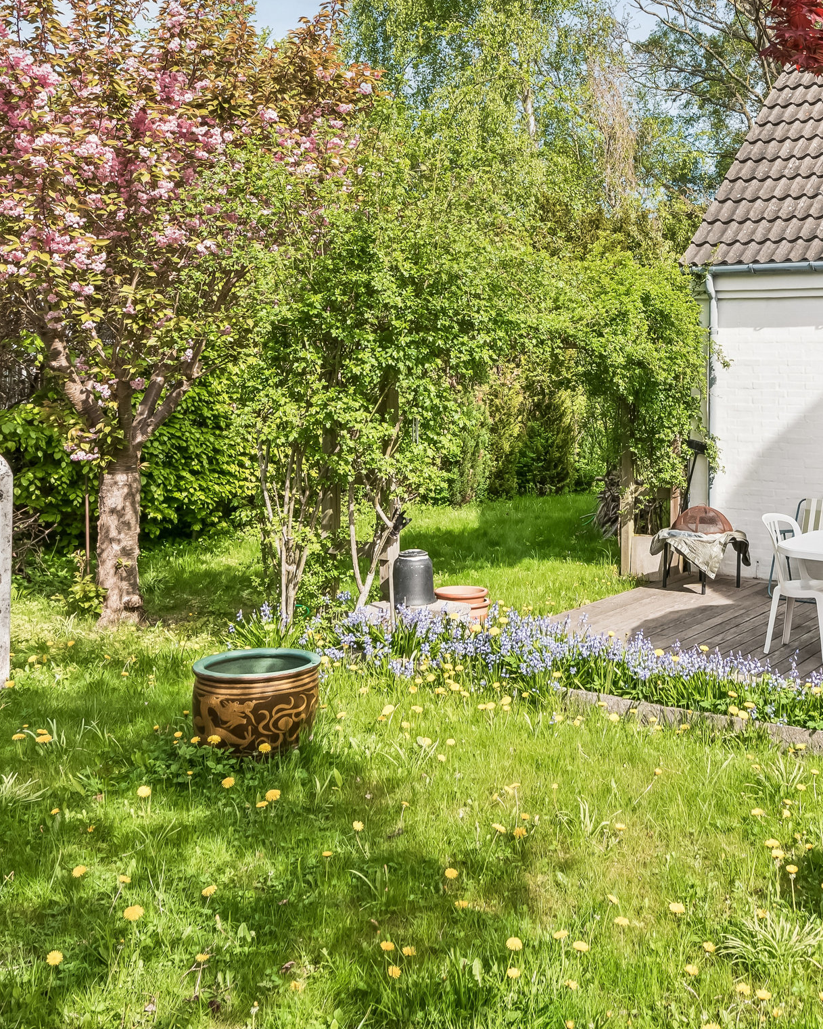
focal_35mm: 37
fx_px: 1127
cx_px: 642
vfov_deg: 48.8
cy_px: 419
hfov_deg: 38.8
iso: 280
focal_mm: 20
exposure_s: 1/125
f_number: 13
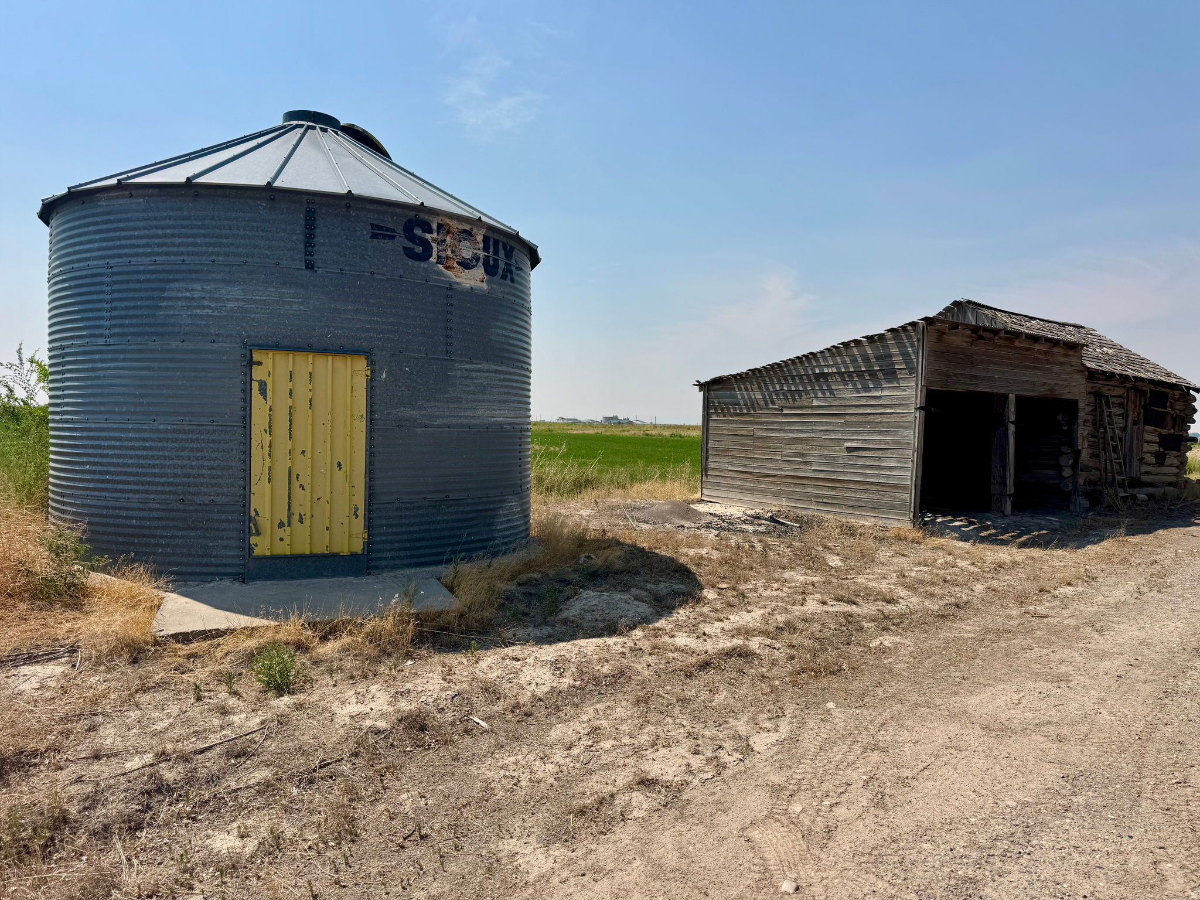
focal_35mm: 24
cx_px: 600
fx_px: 832
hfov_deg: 71.6
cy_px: 450
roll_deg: -1.3
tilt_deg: -1.8
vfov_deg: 56.8
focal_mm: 6.76
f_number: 1.78
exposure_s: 1/9009
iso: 80
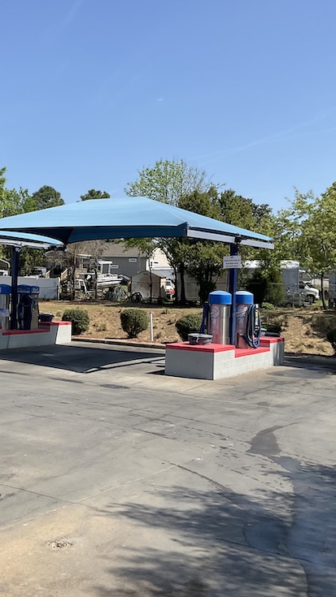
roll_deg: -3.2
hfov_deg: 27.1
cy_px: 295
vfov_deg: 47.4
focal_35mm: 43
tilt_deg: +0.3
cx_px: 67
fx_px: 682
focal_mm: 3
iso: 16
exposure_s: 1/1786
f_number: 1.8
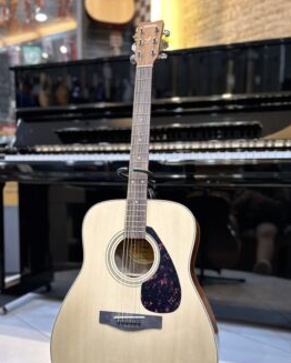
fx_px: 333
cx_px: 144
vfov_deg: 56.7
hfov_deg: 47.2
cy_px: 216
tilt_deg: -5.6
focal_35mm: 31
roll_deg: -0.7
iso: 160
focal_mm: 5.7
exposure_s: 1/50
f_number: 1.5
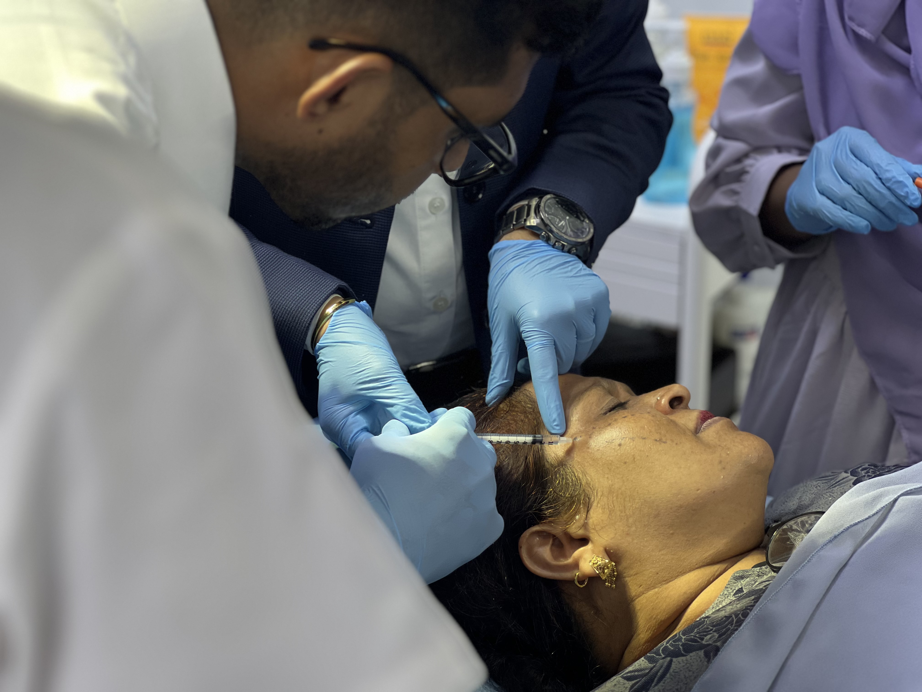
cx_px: 461
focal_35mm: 77
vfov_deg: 19.1
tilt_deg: -23.8
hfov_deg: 25.3
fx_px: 2051
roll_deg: +0.9
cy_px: 346
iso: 125
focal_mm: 9
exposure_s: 1/33
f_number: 2.8
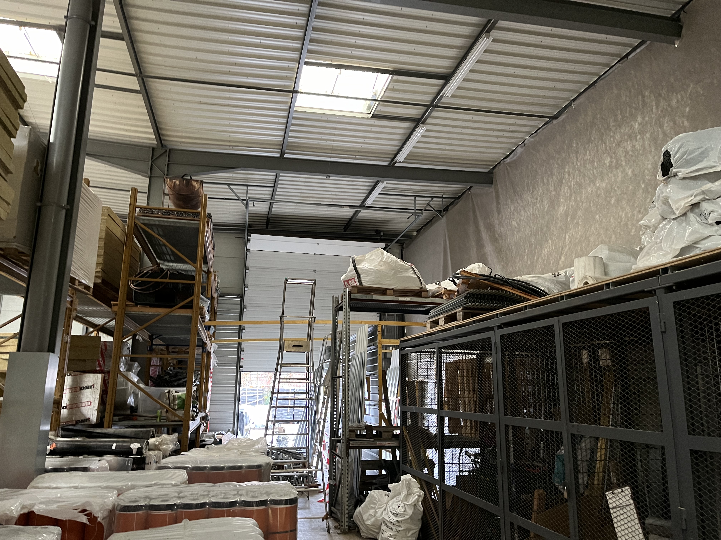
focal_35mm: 26
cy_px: 270
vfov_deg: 53.1
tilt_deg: +13.3
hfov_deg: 67.3
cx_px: 360
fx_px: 542
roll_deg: -0.3
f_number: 1.6
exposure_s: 1/33
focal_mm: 5.1
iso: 400
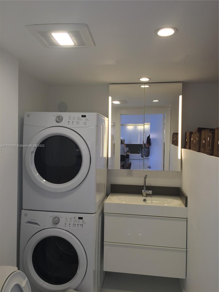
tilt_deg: +0.3
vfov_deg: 61.7
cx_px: 110
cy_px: 146
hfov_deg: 48.2
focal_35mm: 29
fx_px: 245
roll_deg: -0.9
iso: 32
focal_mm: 4.15
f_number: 2.2
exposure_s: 1/40
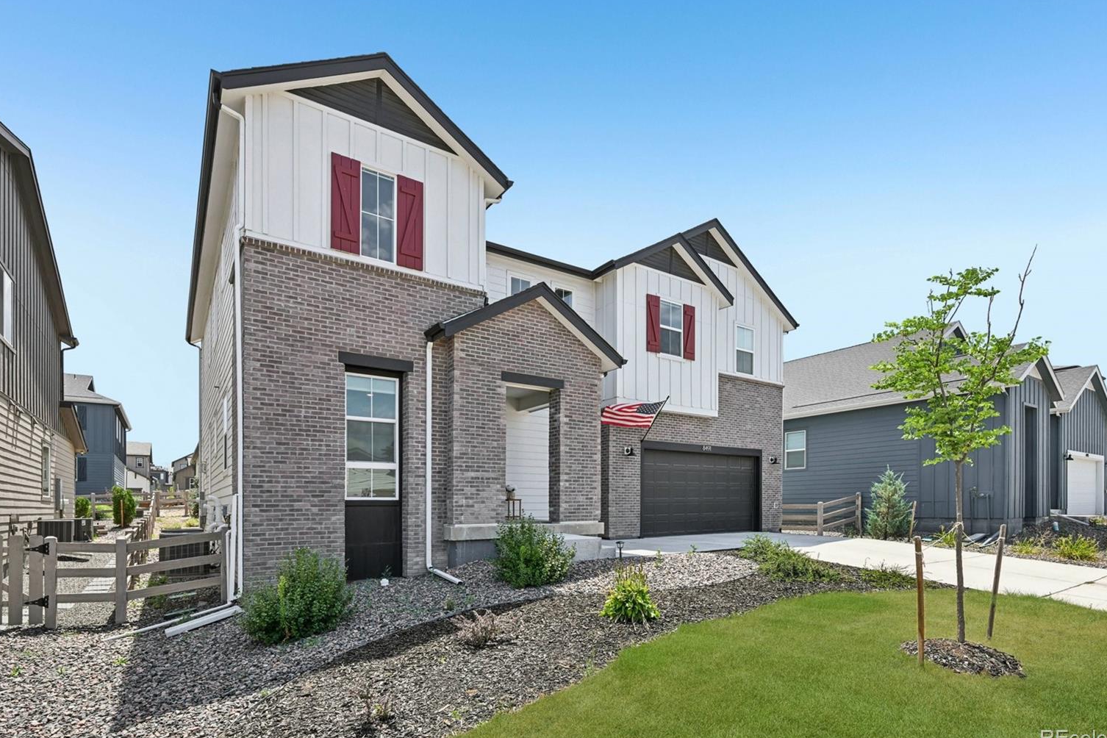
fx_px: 523
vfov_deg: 70.4
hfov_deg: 93.2
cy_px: 362
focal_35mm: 17
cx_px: 571
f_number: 10
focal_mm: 16
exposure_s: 1/50
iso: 64
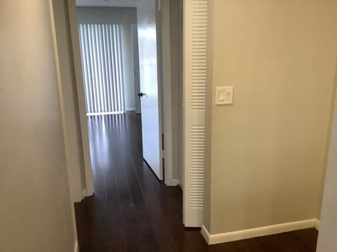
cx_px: 168
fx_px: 301
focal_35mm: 31
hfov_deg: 58.4
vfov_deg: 45.4
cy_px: 126
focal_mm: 3.3
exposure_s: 1/60
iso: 125
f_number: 2.4
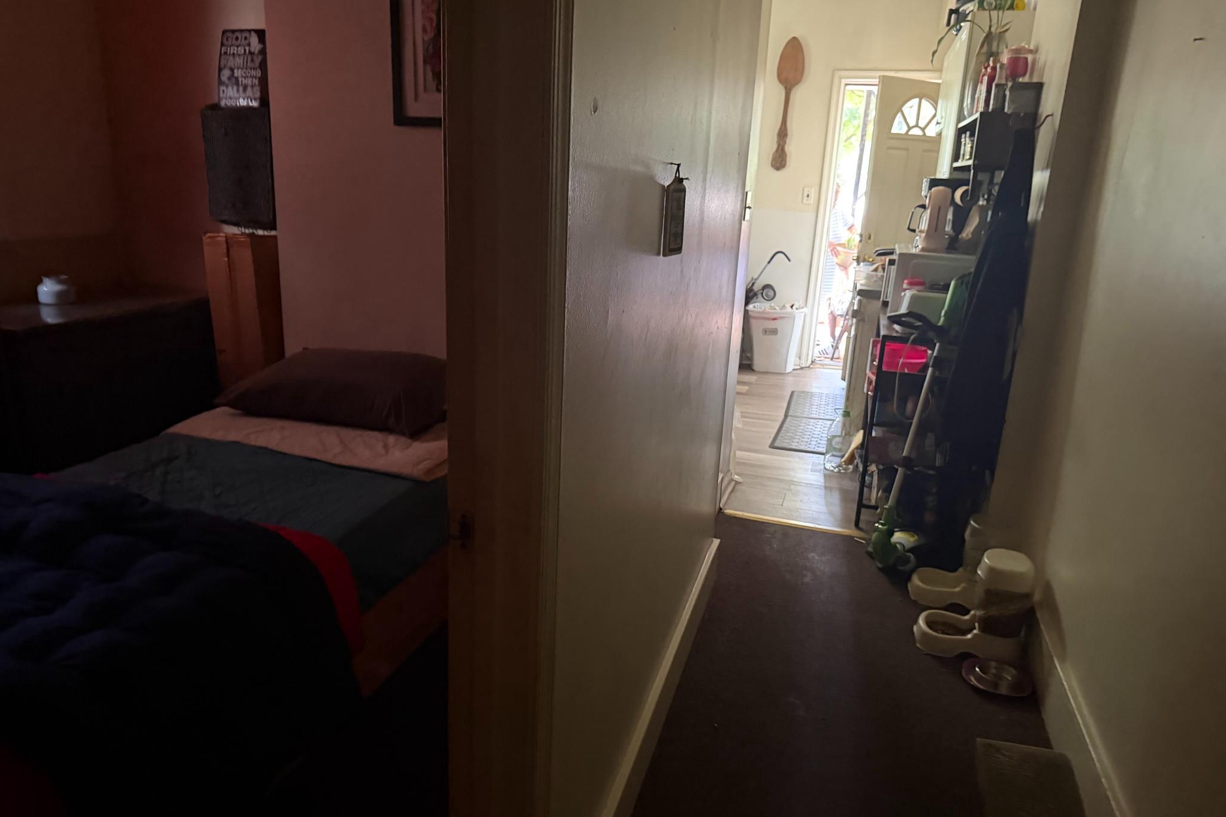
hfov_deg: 71.5
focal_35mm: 25
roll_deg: -0.6
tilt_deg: -15.8
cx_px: 613
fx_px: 851
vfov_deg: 51.2
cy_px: 442
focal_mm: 6.76
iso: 1250
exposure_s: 1/30
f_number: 1.78
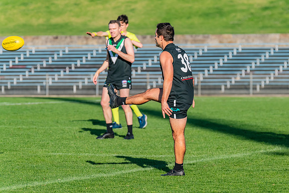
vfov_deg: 3.9
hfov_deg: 5.8
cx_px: 165
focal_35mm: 357
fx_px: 2866
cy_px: 106
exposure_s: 1/1600
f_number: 8
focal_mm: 310
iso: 800
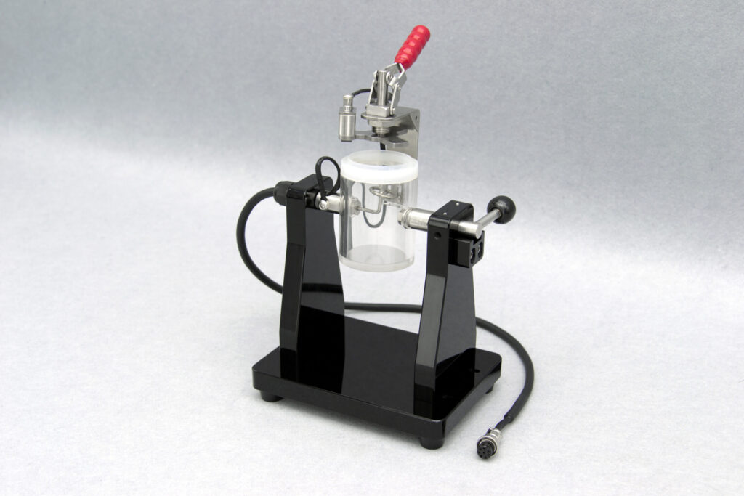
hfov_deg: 36.9
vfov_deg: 25.1
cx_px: 372
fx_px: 1116
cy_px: 248
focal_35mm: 54
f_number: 4.5
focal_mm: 36
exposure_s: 1/80
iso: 100
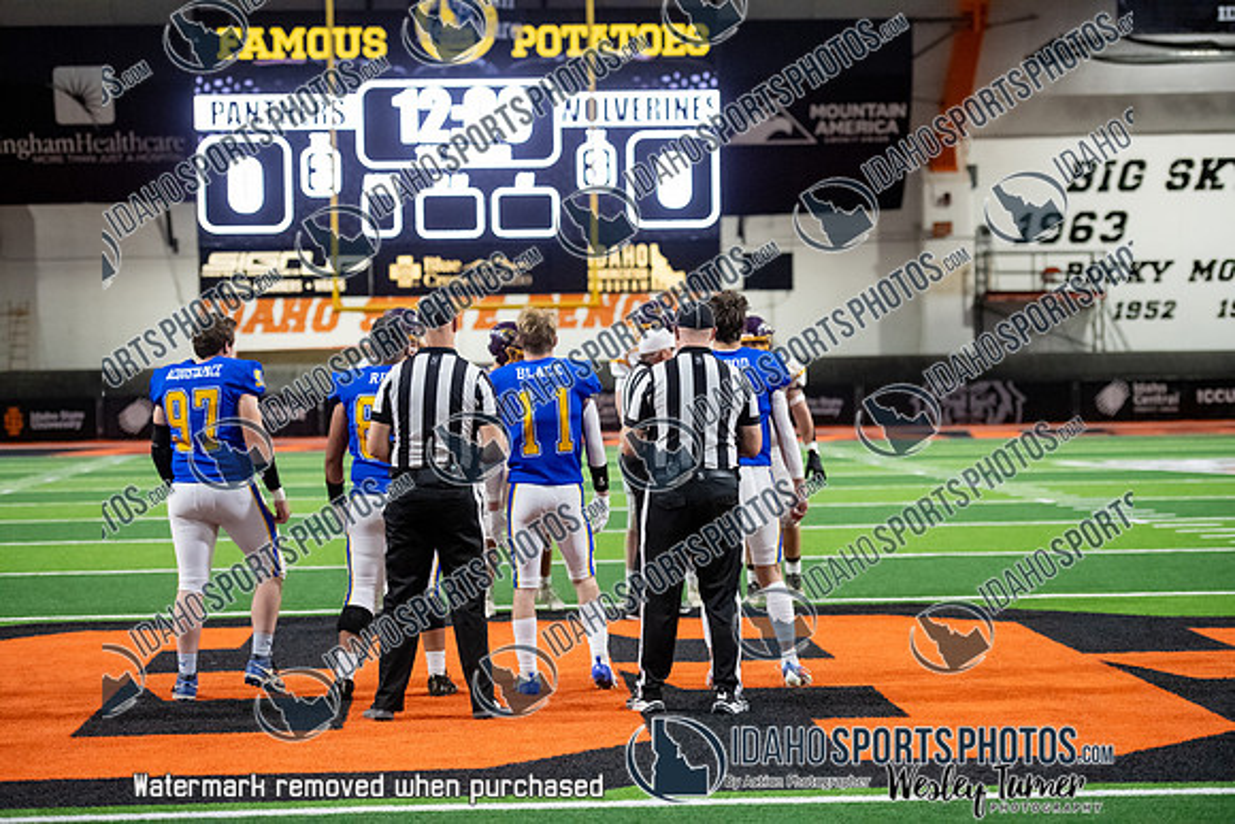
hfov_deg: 21.5
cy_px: 412
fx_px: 3260
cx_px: 618
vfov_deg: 14.4
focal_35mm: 95
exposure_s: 1/1250
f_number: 2.8
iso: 8000
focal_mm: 95
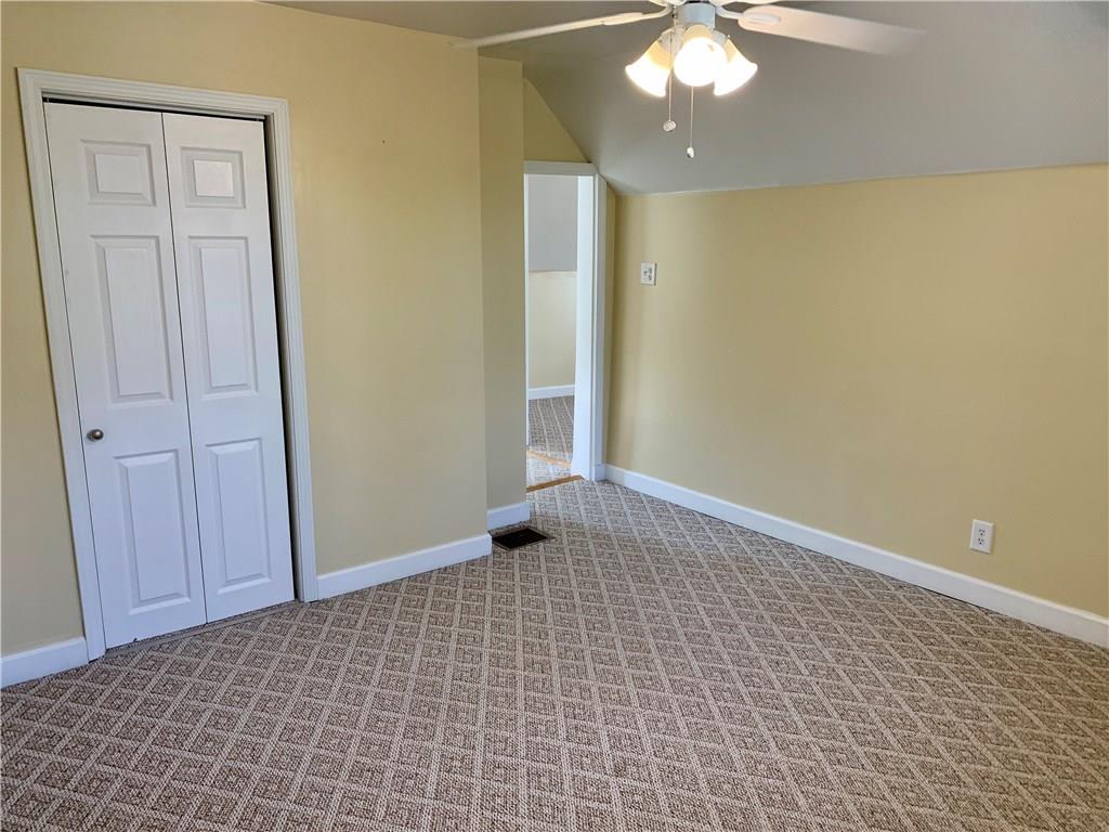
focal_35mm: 26
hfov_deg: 67.3
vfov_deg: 53.1
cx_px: 554
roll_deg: +0.2
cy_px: 416
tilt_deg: -8.8
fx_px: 833
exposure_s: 1/60
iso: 50
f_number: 1.8
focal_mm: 4.25
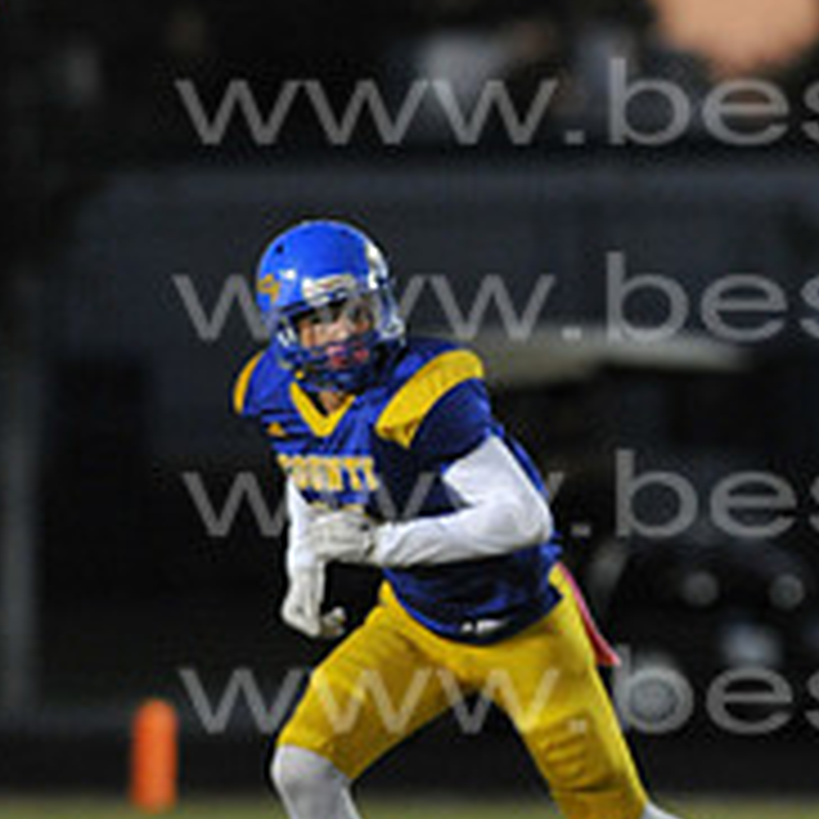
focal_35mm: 814
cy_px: 603
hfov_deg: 2.2
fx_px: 21789
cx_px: 1206
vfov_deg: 2.2
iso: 5000
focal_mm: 300
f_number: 4
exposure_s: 1/500
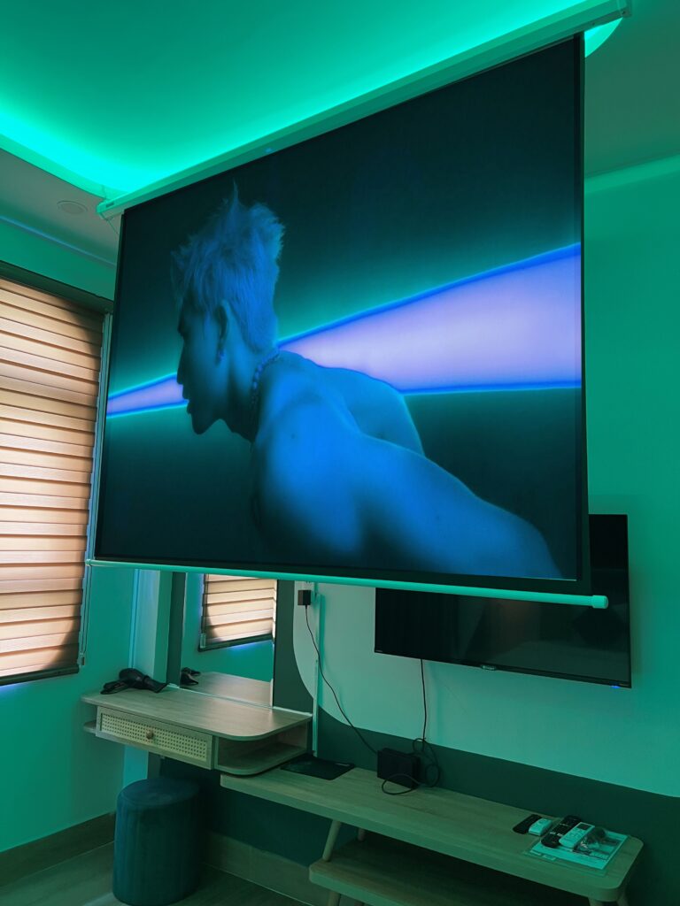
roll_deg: -1.1
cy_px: 453
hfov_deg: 53.1
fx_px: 681
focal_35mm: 26
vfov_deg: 67.3
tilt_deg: +6.7
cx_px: 340
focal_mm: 5.7
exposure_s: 1/50
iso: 125
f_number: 1.5
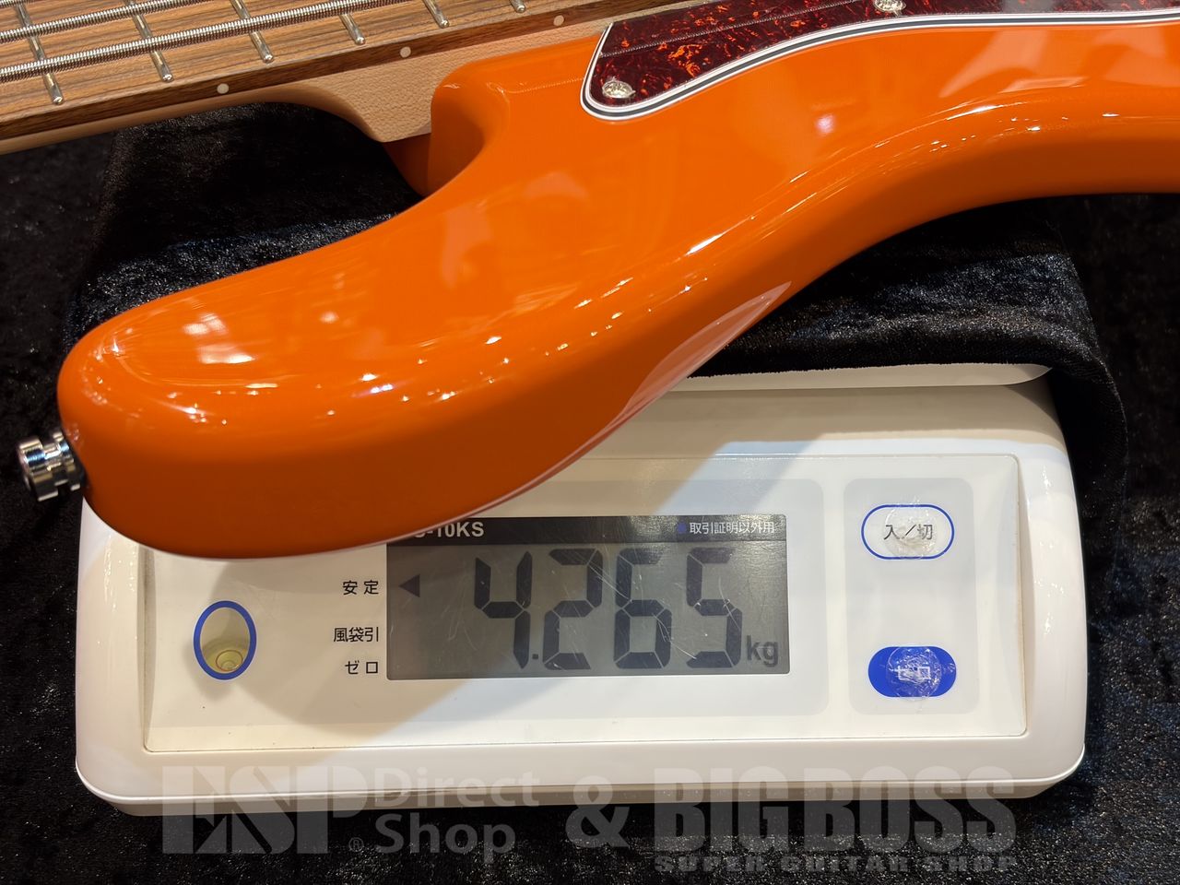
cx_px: 590
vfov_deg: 28.0
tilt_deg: -44.9
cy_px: 442
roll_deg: -1.0
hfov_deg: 36.8
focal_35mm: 52
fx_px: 1773
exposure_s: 1/40
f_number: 1.6
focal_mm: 5.96
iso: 100
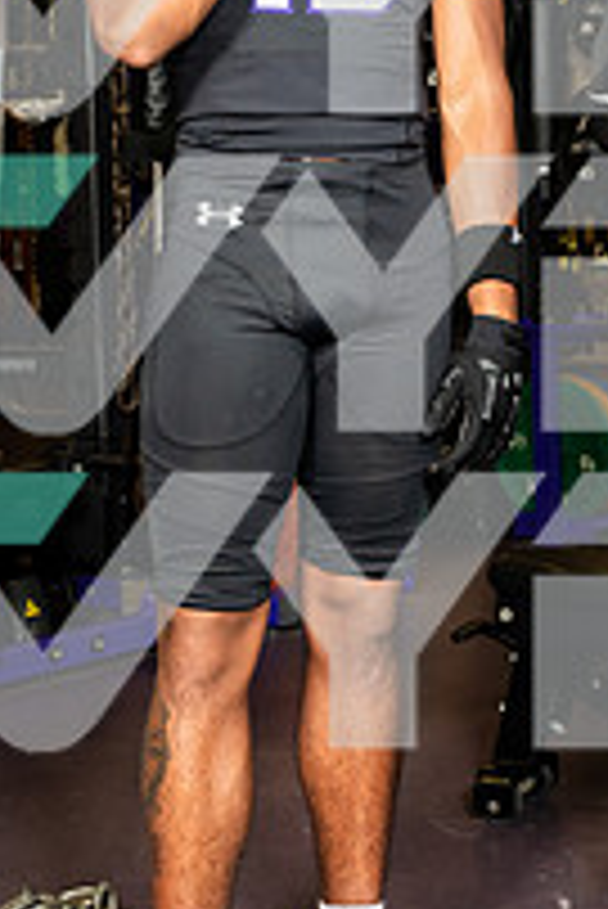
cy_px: 297
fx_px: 2251
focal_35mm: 89
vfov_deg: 22.7
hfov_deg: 15.3
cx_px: 491
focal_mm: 40
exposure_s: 1/250
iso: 500
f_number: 5.6
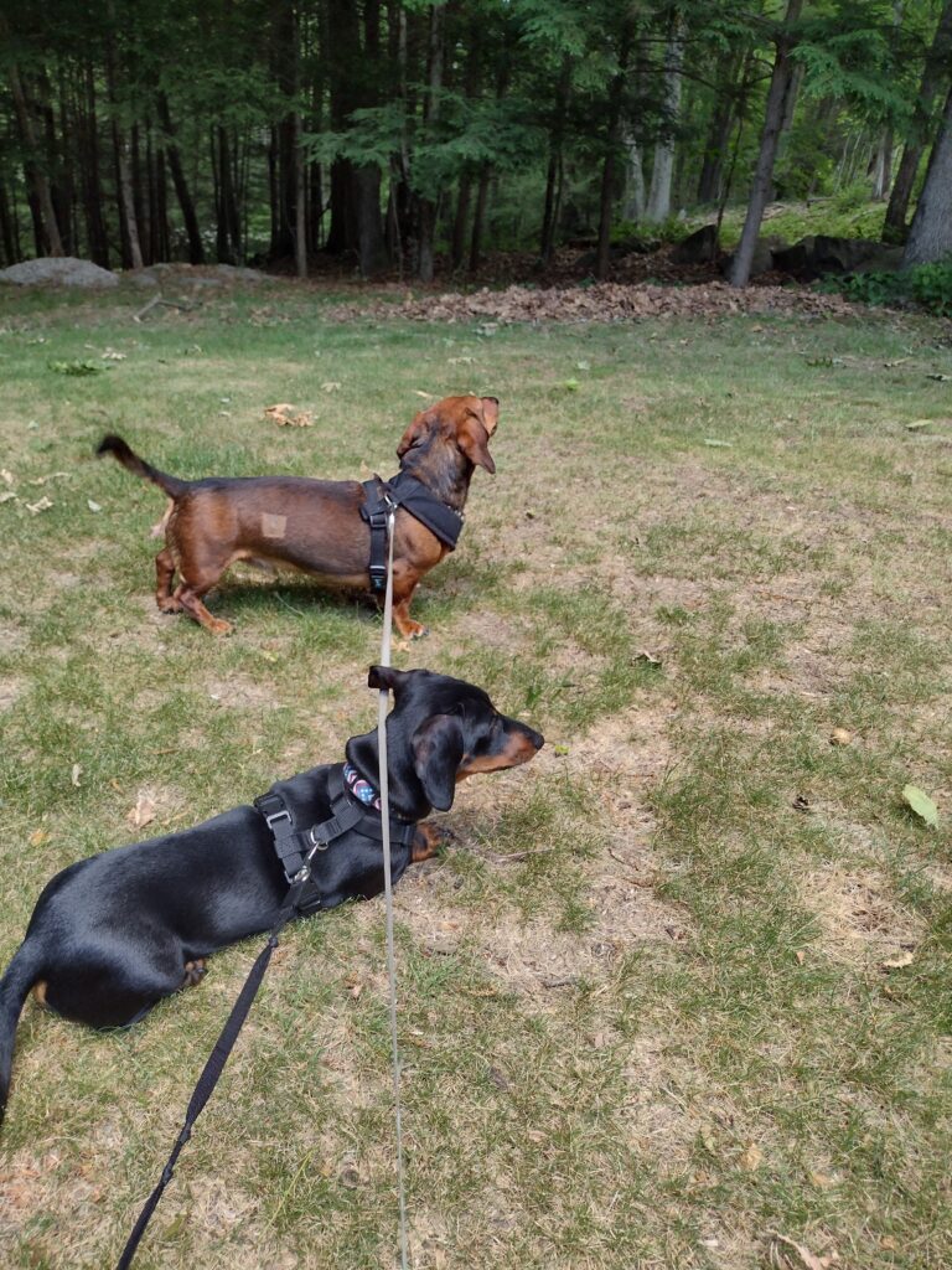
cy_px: 635
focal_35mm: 27
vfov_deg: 65.3
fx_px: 990
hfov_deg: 51.4
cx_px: 476
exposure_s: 1/120
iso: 100
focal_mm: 4.71
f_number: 1.7
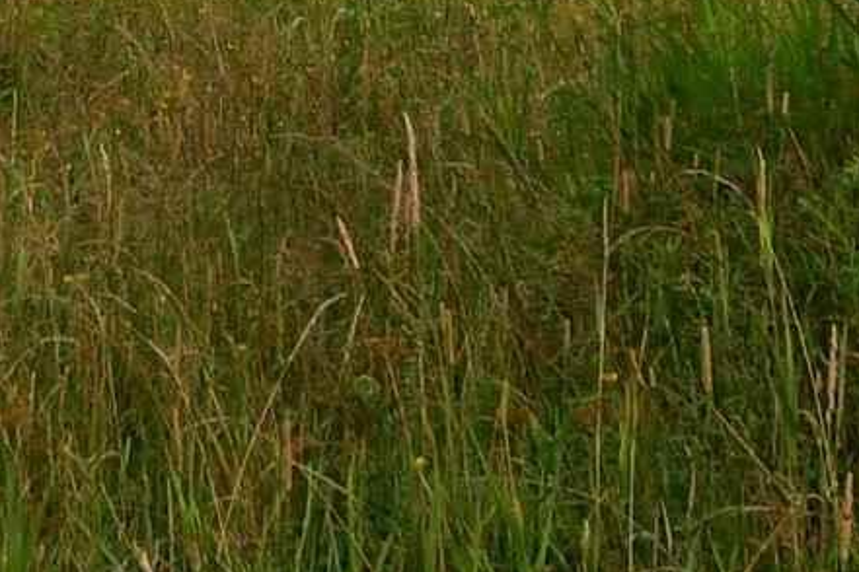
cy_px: -401
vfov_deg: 6.5
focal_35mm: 209
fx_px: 4987
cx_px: -503
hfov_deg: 9.5
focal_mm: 20
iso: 1100
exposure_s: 1/60
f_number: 8
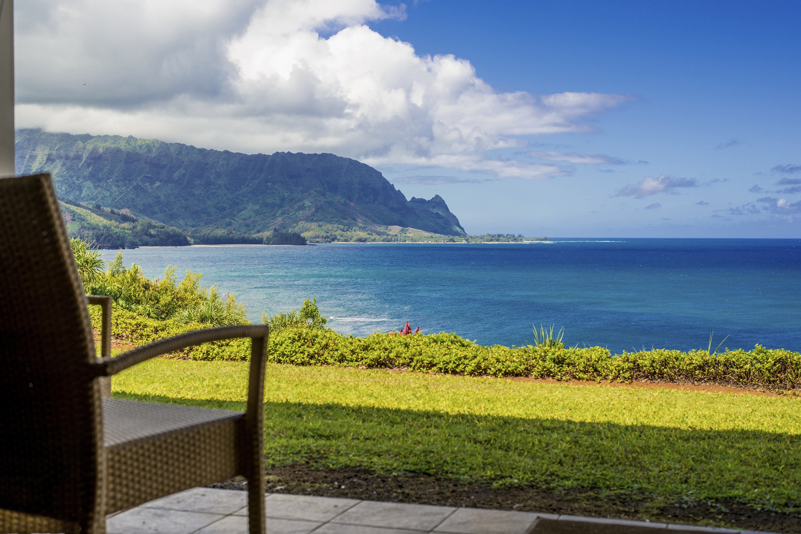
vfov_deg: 27.0
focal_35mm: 50
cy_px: 267
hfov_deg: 39.6
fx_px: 1113
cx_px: 400
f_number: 5.6
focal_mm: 50
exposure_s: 1/400
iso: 100
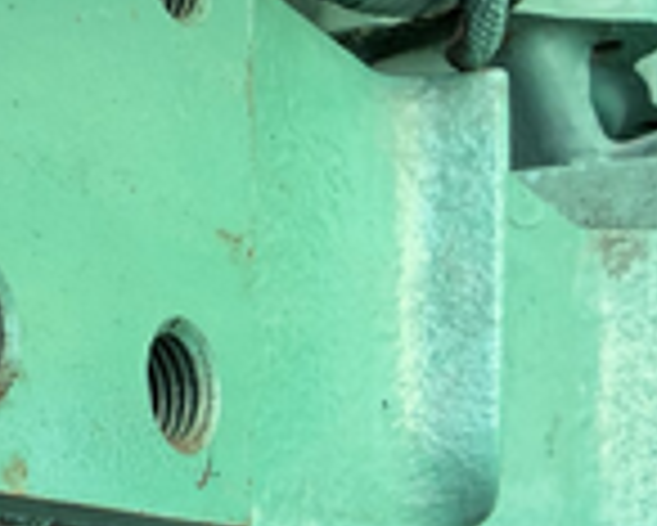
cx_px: -32
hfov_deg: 27.5
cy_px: 629
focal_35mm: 64
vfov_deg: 22.1
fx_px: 1245
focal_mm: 2.22
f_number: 2.2
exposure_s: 1/121
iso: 160
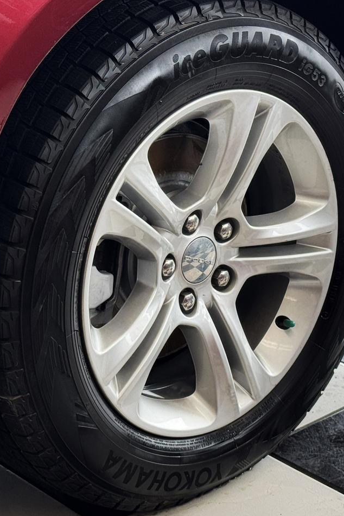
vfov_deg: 20.8
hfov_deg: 14.0
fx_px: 1405
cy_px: 260
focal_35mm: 98
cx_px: 200
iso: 50
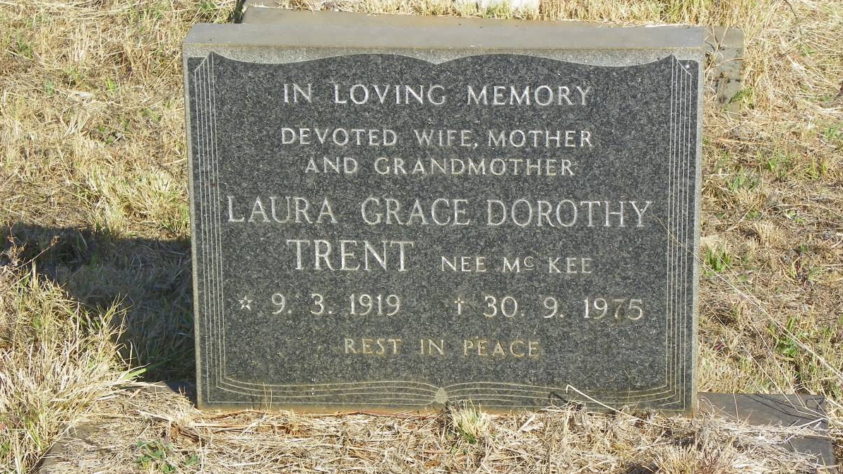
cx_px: 421
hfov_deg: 15.6
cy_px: 280
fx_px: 3084
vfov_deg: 8.8
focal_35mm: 138
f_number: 5
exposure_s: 1/200
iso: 64
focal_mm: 22.4
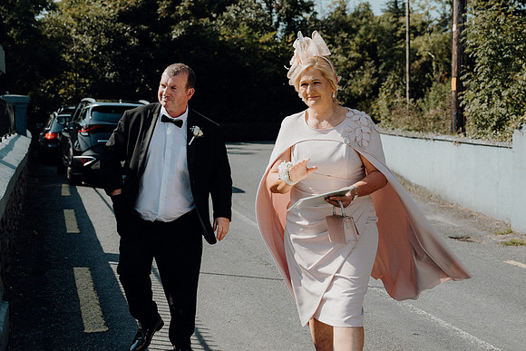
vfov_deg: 26.0
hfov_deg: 38.2
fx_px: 760
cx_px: 263
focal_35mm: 52
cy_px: 176
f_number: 3.5
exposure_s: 1/1000
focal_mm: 35
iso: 125
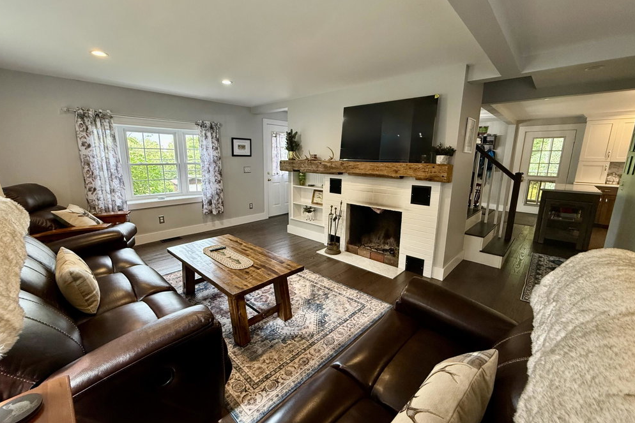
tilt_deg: -11.4
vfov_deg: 77.3
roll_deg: -0.8
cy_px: 209
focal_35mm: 15
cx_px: 318
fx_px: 265
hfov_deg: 100.4
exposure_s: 1/120
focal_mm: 2.22
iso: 250
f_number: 2.2
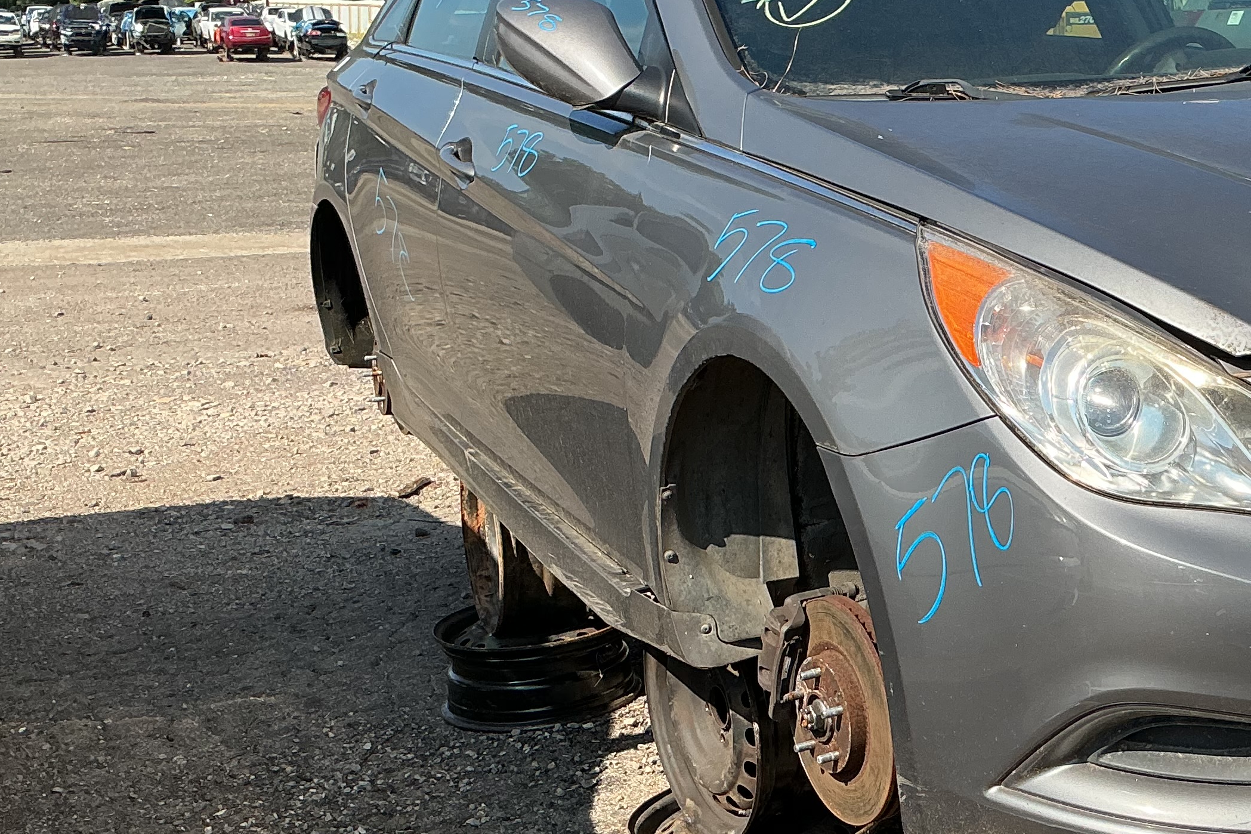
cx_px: 1098
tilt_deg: -7.9
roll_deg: -1.3
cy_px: 352
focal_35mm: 58
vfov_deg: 23.4
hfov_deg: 32.9
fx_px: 2015
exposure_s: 1/1221
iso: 25
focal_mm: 3
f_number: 1.8
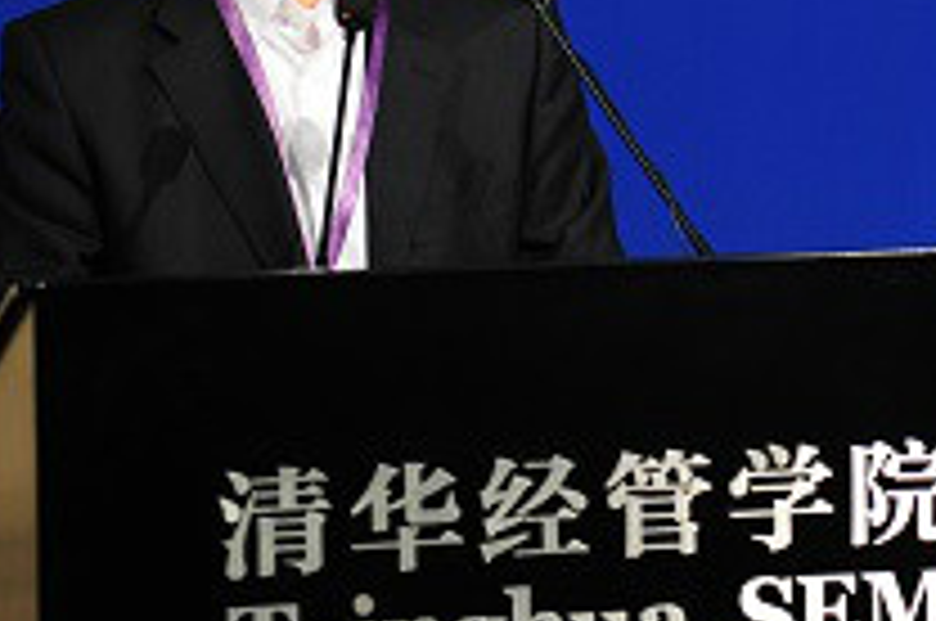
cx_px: 760
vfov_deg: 8.1
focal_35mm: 168
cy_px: 63
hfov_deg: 12.2
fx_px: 4361
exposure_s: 1/250
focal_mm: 70
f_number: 3.2
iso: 1600
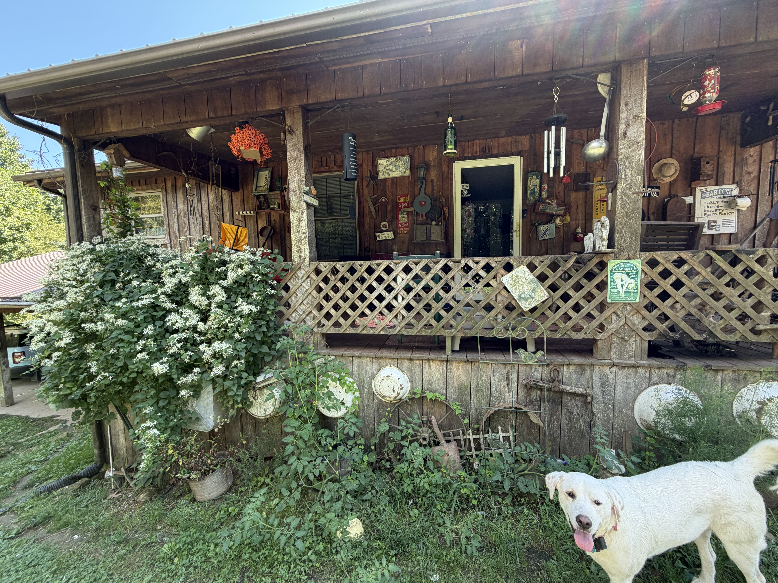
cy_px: 292
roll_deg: +2.6
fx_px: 315
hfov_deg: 102.1
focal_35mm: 14
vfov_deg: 85.7
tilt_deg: -3.8
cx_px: 389
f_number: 2.2
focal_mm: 2.22
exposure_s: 1/121
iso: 64
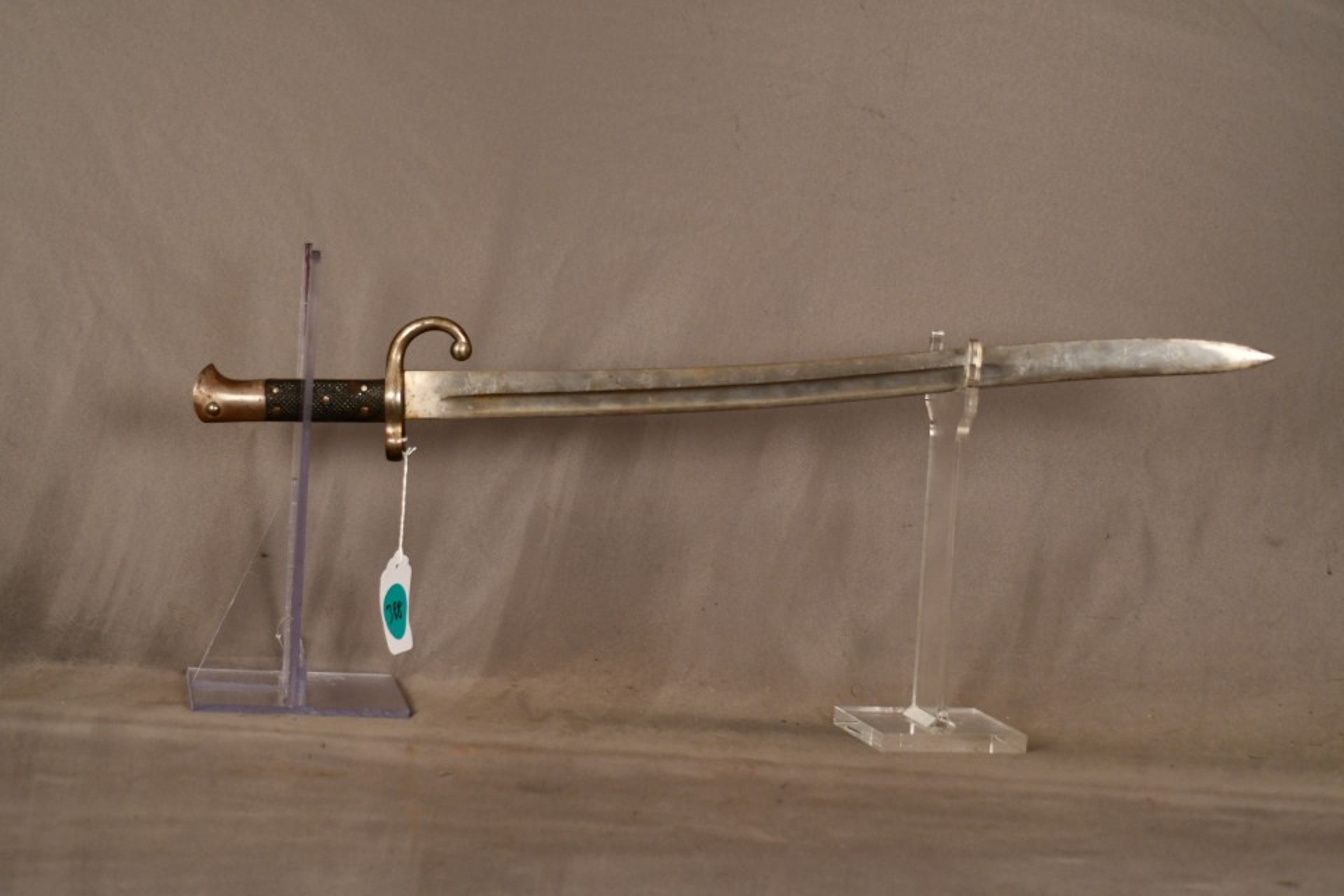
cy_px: 448
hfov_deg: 22.6
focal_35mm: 90
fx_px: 3360
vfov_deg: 15.2
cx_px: 672
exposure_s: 1/250
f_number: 2.8
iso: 1100
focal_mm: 60
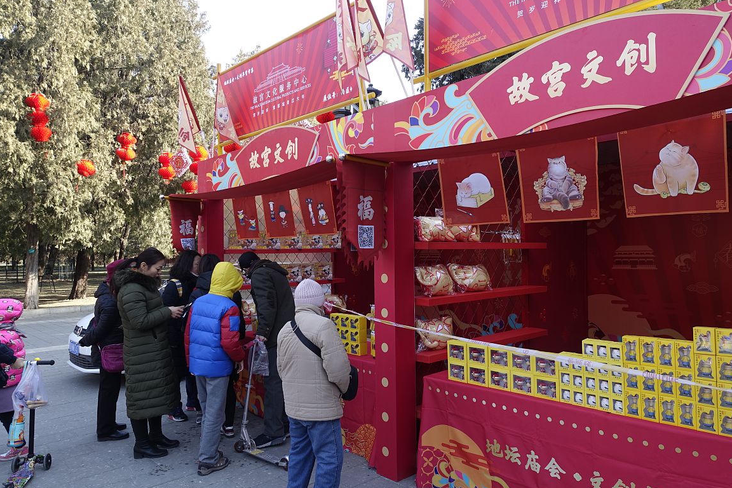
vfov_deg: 51.3
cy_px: 250
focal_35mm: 25
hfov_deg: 71.5
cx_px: 378
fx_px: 508
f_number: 4
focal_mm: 8.8
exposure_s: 1/125
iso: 125
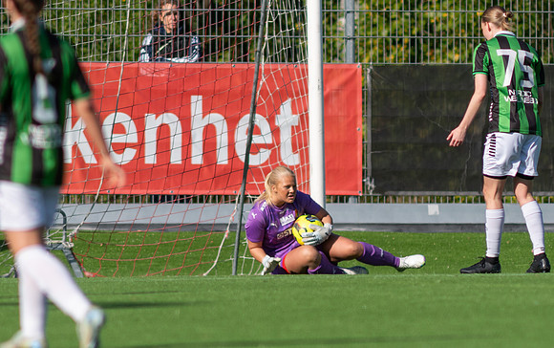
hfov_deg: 2.0
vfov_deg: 1.2
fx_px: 16219
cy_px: 289
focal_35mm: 1073
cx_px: 298
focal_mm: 300
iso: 100
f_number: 3.2
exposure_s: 1/2000
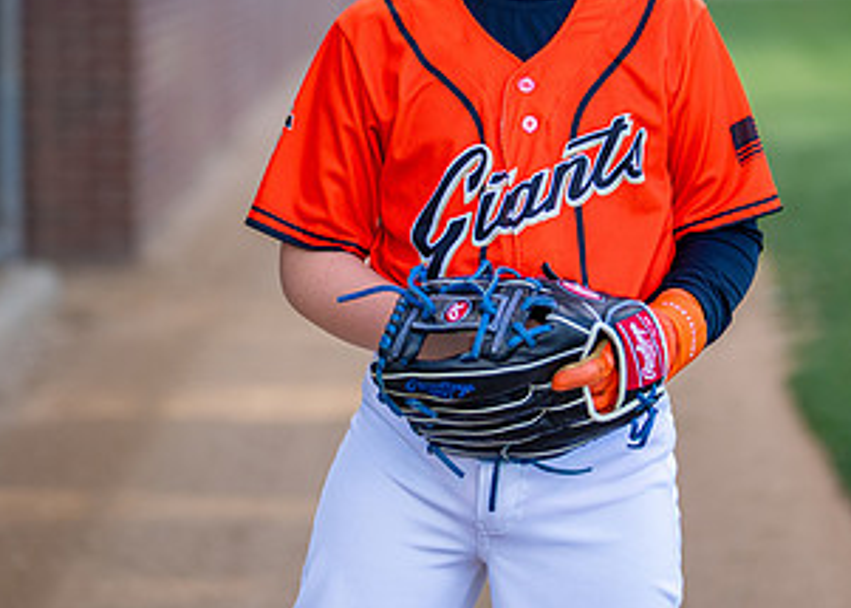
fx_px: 2610
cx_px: 501
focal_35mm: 108
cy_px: 86
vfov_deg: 13.2
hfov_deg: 18.5
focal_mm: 50
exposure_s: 1/2000
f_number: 1.2
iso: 125
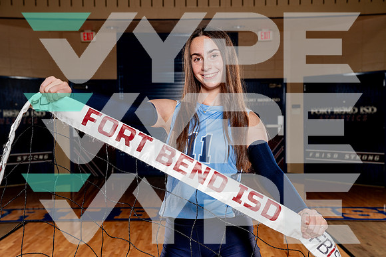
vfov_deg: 28.7
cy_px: 128
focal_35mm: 47
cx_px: 193
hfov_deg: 41.9
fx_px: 504
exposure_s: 1/250
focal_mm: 47
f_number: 5.6
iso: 200
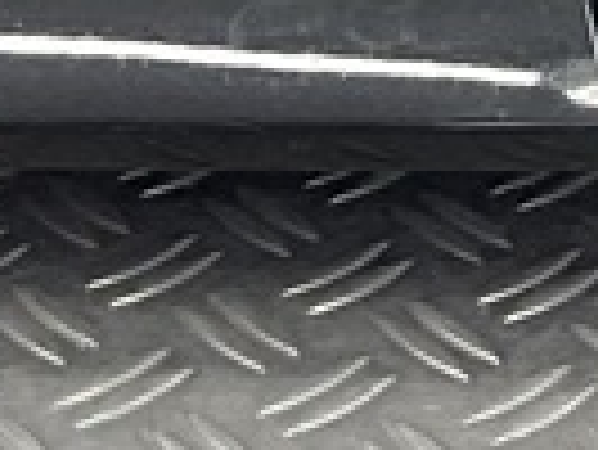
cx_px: 549
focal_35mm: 220
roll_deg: -0.7
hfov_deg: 9.0
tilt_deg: -14.3
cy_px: -1152
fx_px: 3804
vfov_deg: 6.0
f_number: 1.8
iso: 40
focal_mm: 3
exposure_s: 1/120
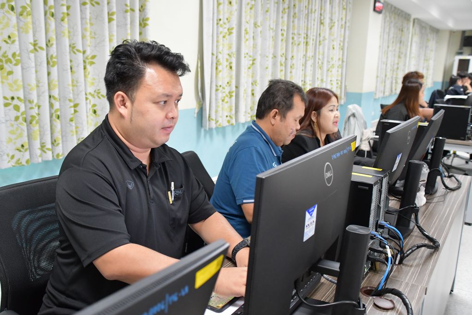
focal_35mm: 33
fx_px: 433
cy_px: 158
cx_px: 236
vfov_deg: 40.0
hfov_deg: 57.2
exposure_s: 1/100
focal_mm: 22
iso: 3200
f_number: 3.5
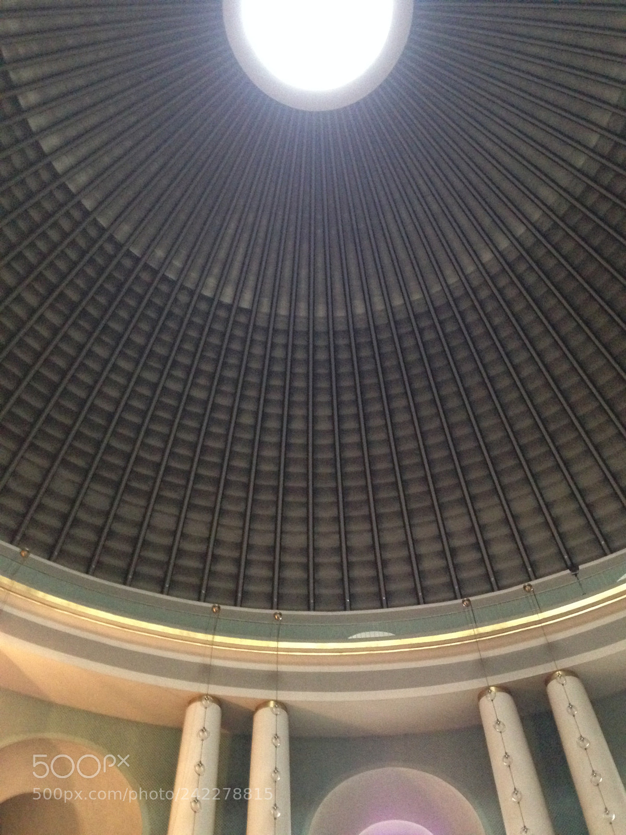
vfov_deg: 55.4
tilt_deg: +57.8
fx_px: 796
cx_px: 313
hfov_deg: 42.9
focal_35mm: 33
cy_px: 418
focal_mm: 4.12
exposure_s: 1/15
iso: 640
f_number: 2.4
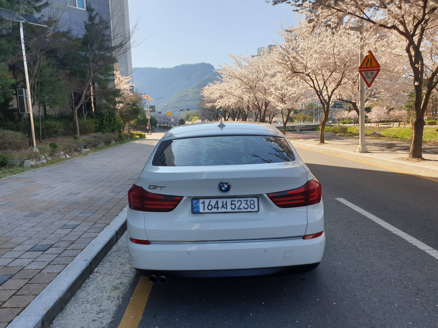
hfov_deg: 67.3
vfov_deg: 53.1
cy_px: 164
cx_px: 219
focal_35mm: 26
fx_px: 329
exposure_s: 1/950
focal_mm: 4.3
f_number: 2.4
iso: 50
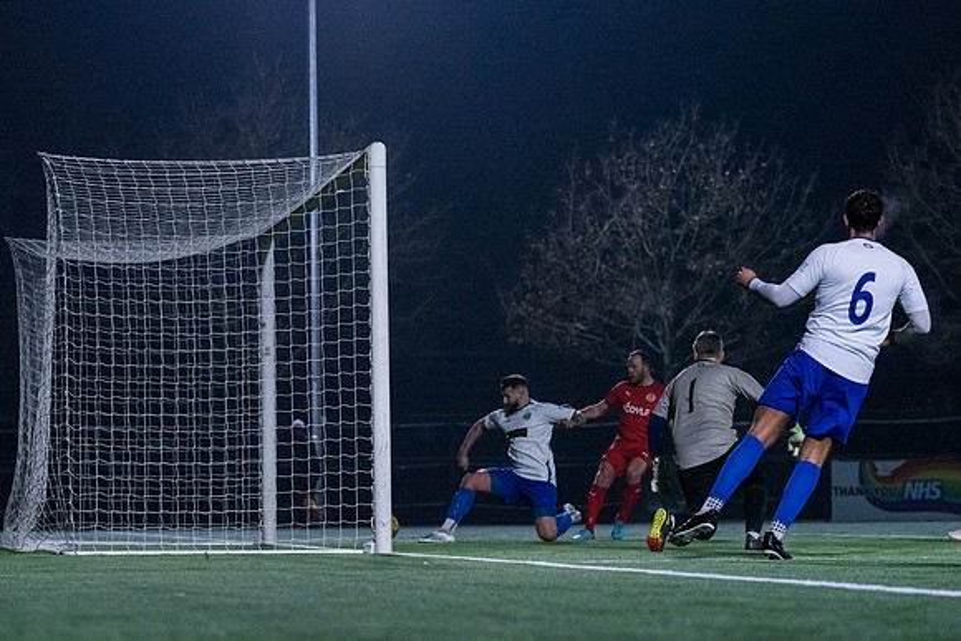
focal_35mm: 150
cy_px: 322
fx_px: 4010
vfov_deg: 9.1
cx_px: 527
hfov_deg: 13.7
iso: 5000
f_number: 5
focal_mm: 135
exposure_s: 1/800
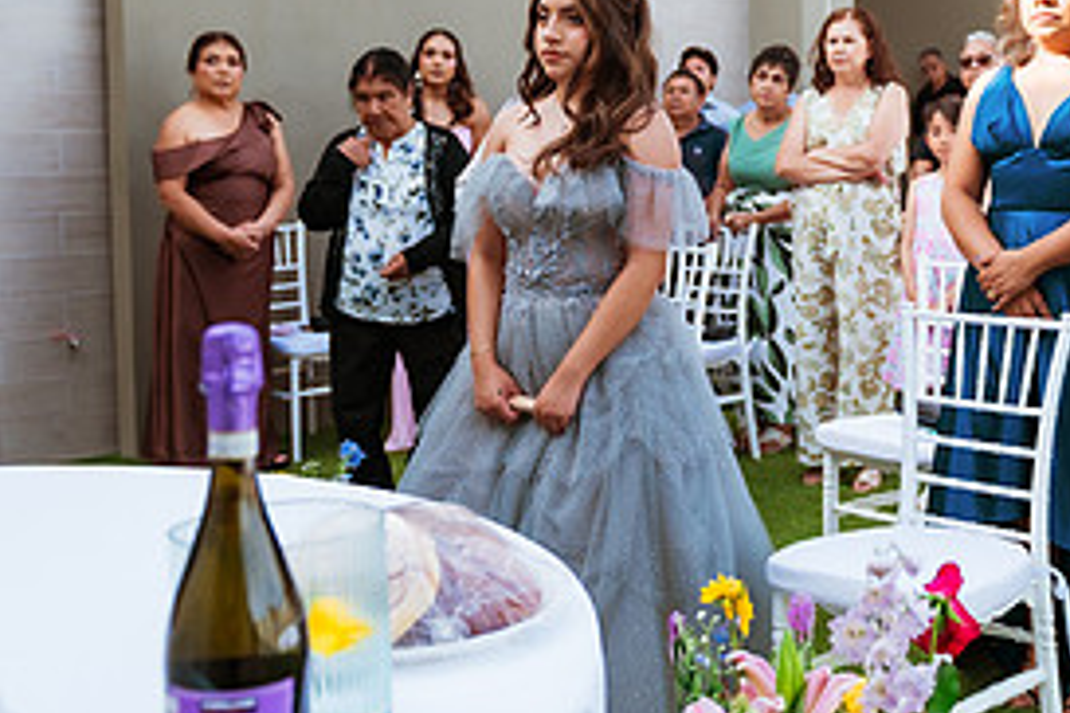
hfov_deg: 38.7
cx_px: 662
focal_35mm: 51
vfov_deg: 26.3
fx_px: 1516
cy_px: 233
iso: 100
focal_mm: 24
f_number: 2.8
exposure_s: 1/800
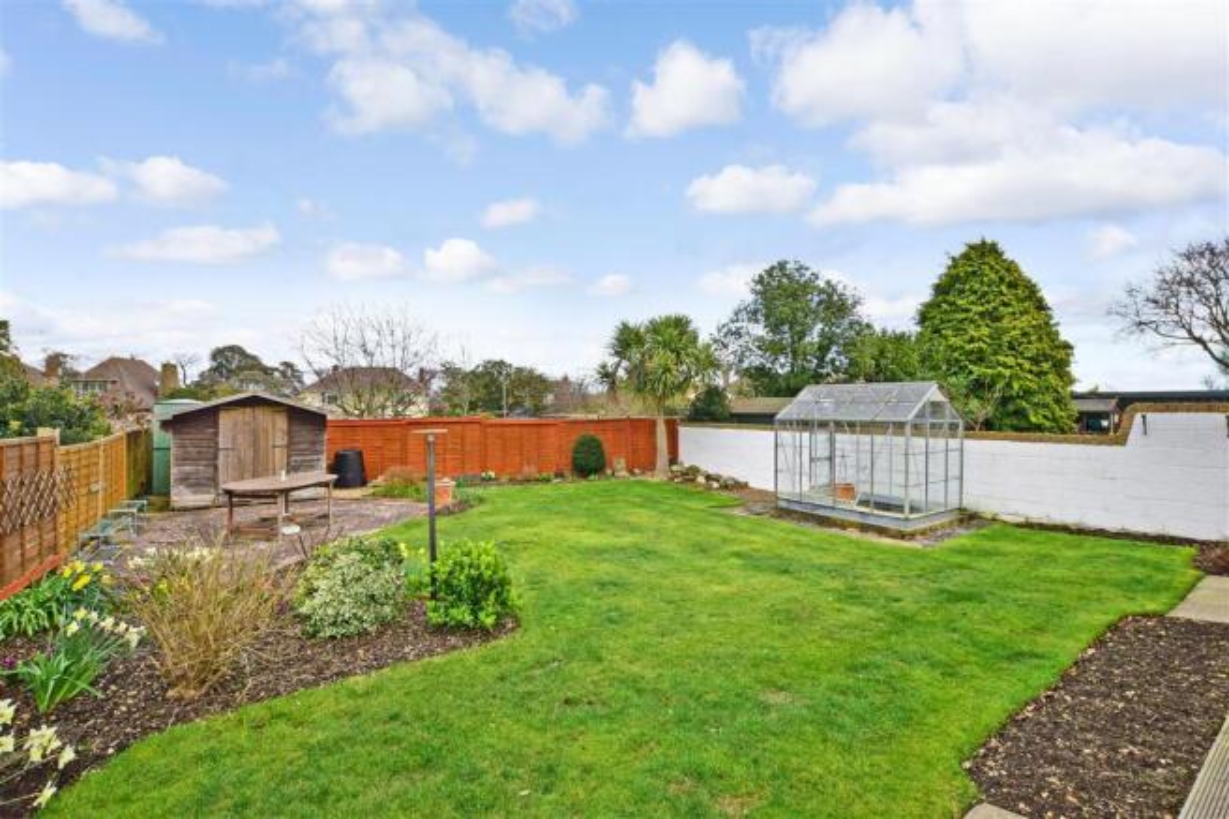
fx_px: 512
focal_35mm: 15
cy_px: 410
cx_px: 614
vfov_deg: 77.3
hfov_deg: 100.4
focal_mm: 10
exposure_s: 1/200
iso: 640
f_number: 13
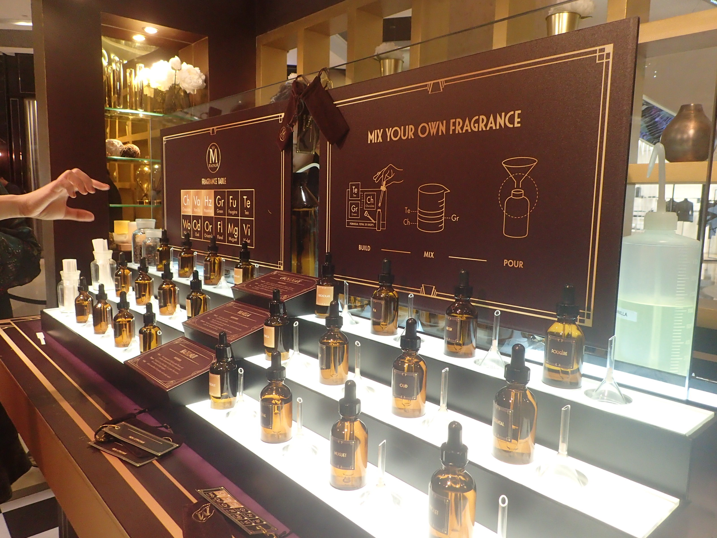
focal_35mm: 25
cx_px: 358
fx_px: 518
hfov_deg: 69.4
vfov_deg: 54.9
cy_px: 269
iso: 400
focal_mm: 4.5
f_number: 2.8
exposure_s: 1/60
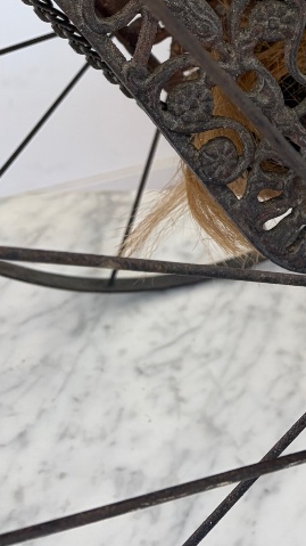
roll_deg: -2.7
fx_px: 1025
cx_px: 452
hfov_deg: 15.7
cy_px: -36
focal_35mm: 71
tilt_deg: -18.8
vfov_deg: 27.5
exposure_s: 1/122
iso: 50
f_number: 1.6
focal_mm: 5.96
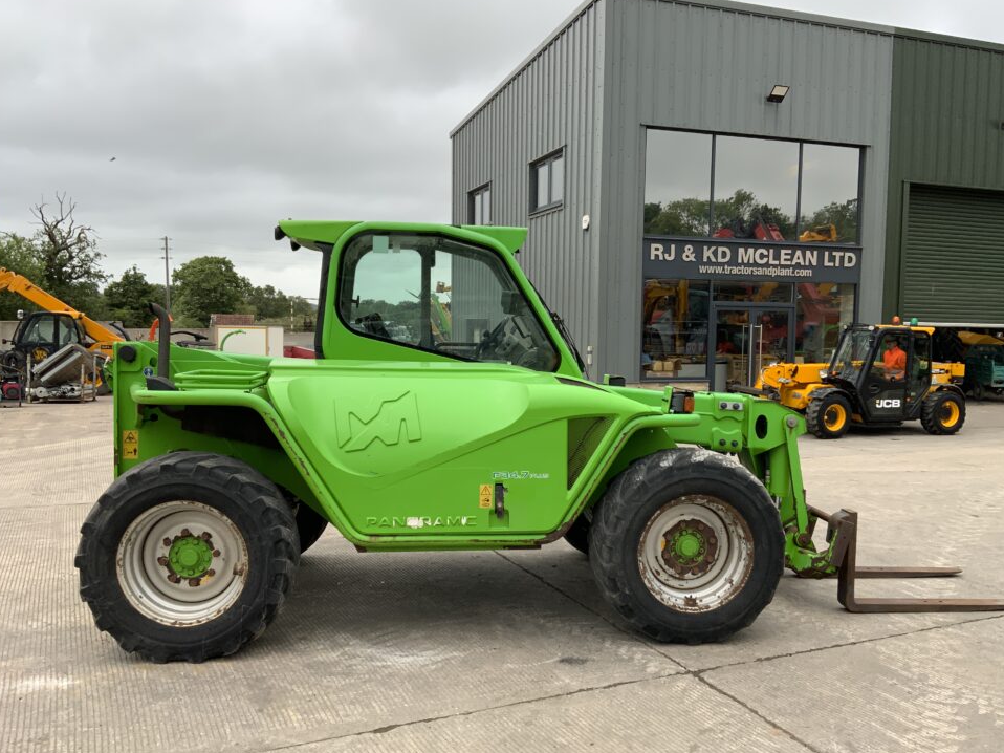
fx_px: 899
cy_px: 388
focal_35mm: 31
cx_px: 527
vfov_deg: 45.4
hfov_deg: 58.3
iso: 16
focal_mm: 3
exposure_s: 1/309
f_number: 1.8
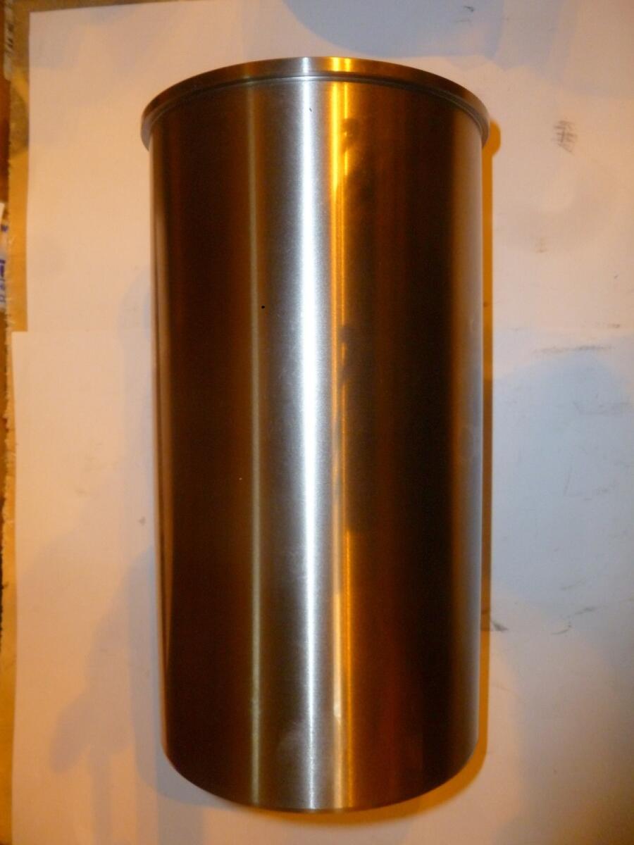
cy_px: 422
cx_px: 317
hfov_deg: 49.7
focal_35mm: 28
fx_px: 684
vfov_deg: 63.4
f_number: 3.3
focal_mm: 5
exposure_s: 1/30
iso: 400
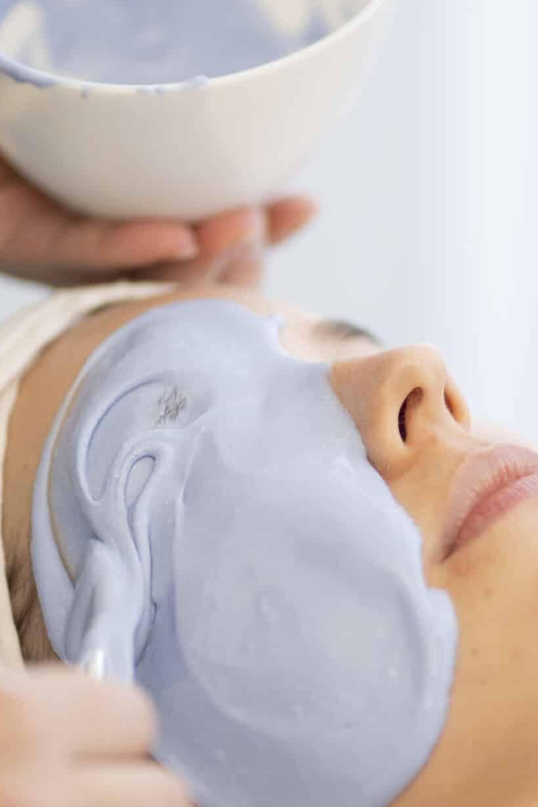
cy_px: 448
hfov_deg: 7.8
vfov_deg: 11.6
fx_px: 3965
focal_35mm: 177
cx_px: 334
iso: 400
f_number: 1.8
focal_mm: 85
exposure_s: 1/100
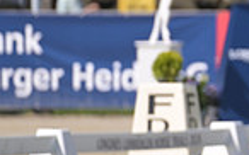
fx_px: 9866
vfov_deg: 0.9
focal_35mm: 1455
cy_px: -52
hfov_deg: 1.4
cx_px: 466
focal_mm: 360
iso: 220
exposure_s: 1/1250
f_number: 5
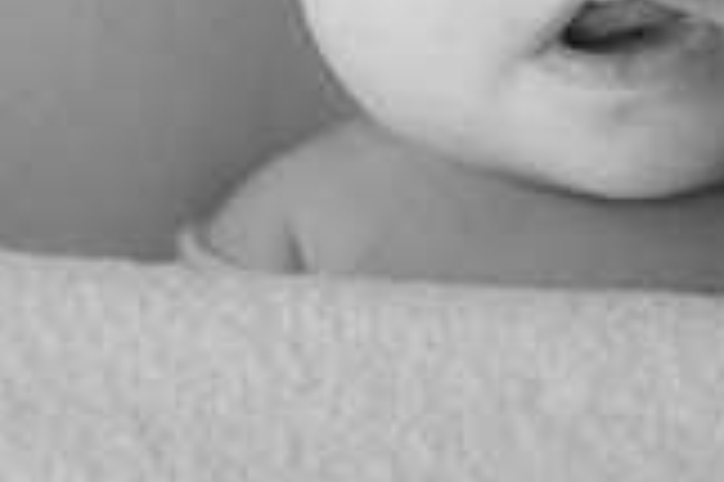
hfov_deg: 11.4
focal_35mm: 180
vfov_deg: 7.5
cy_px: -227
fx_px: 3616
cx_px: 472
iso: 100
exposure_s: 1/160
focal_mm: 50
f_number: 2.5
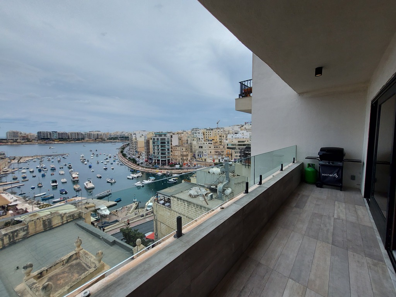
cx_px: 198
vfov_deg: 89.9
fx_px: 149
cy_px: 148
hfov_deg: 106.2
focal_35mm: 13
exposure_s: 1/2117
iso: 50
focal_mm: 1.74
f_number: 2.2
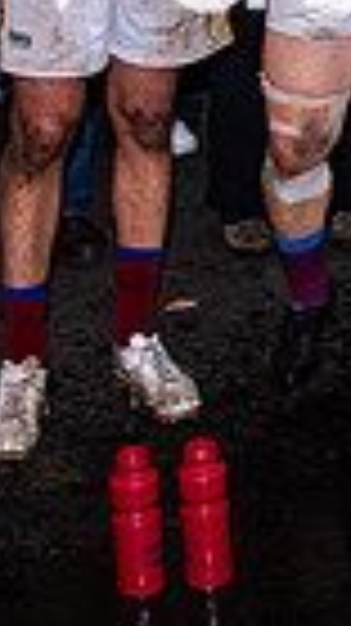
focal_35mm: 110
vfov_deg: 18.2
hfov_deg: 9.8
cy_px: -181
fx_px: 1823
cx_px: 803
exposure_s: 1/160
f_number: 2.8
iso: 400
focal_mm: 16
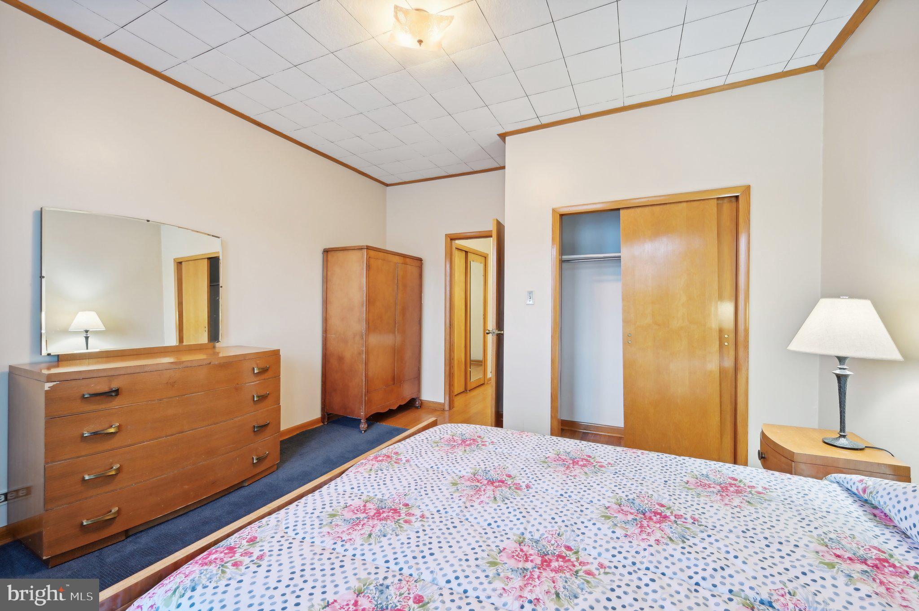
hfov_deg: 104.3
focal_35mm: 14
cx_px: 460
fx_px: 357
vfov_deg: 81.1
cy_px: 306
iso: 400
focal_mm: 14
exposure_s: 1/3.33
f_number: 8
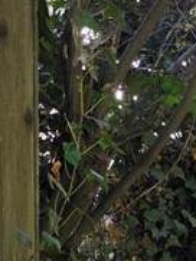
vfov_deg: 15.1
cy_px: 208
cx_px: 440
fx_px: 980
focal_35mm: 130
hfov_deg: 10.2
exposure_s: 1/180
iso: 64
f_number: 1.7
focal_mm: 6.3
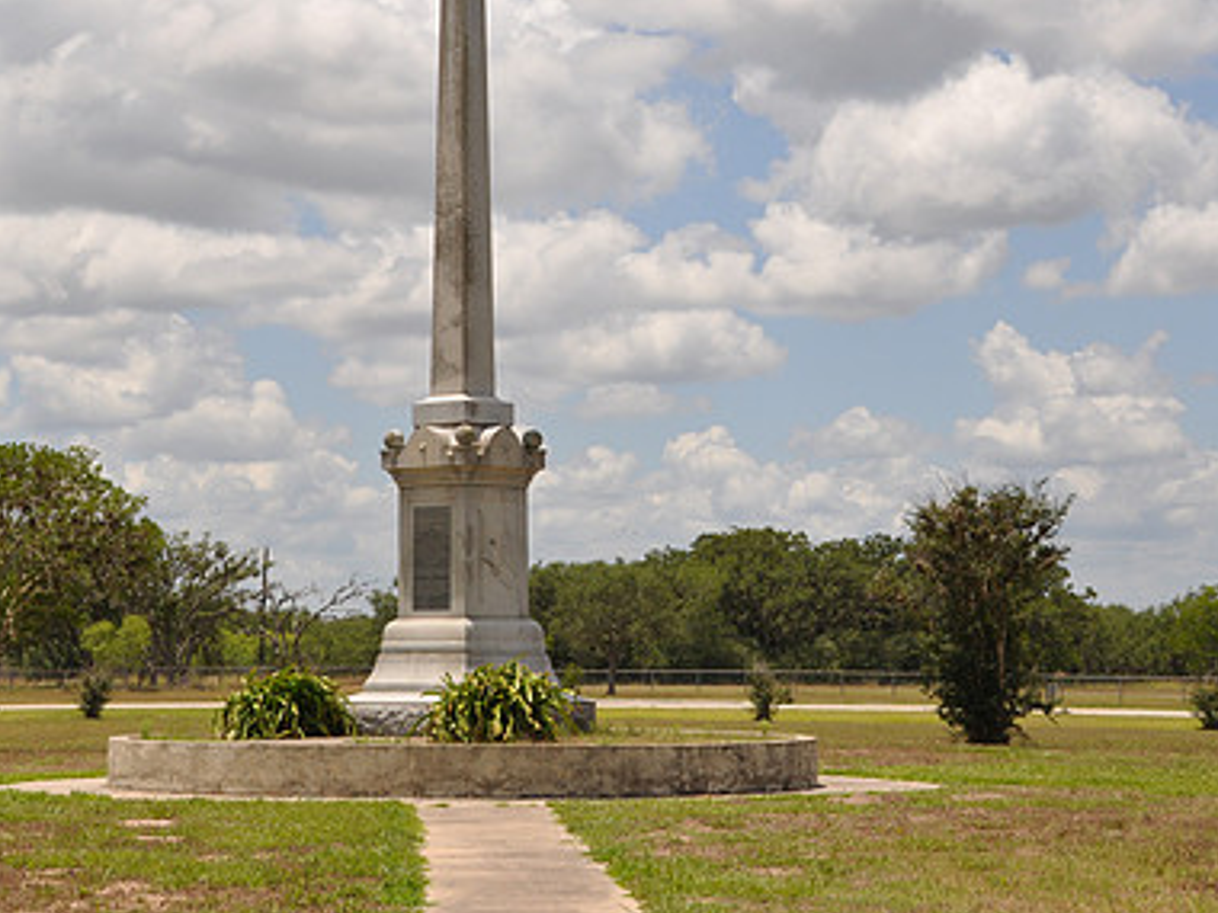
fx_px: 3096
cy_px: 306
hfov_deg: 22.2
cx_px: 513
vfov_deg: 16.7
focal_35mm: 88
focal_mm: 40
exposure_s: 1/200
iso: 200
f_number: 14
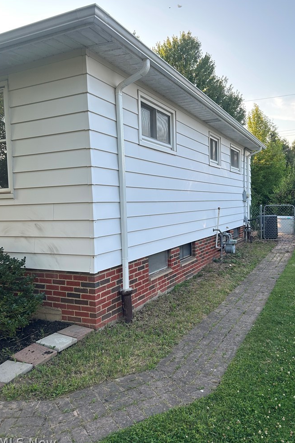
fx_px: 344
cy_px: 224
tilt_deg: -2.2
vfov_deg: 65.5
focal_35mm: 28
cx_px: 167
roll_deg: +3.0
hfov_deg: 46.3
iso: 50
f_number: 1.5
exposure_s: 1/346
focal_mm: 5.7
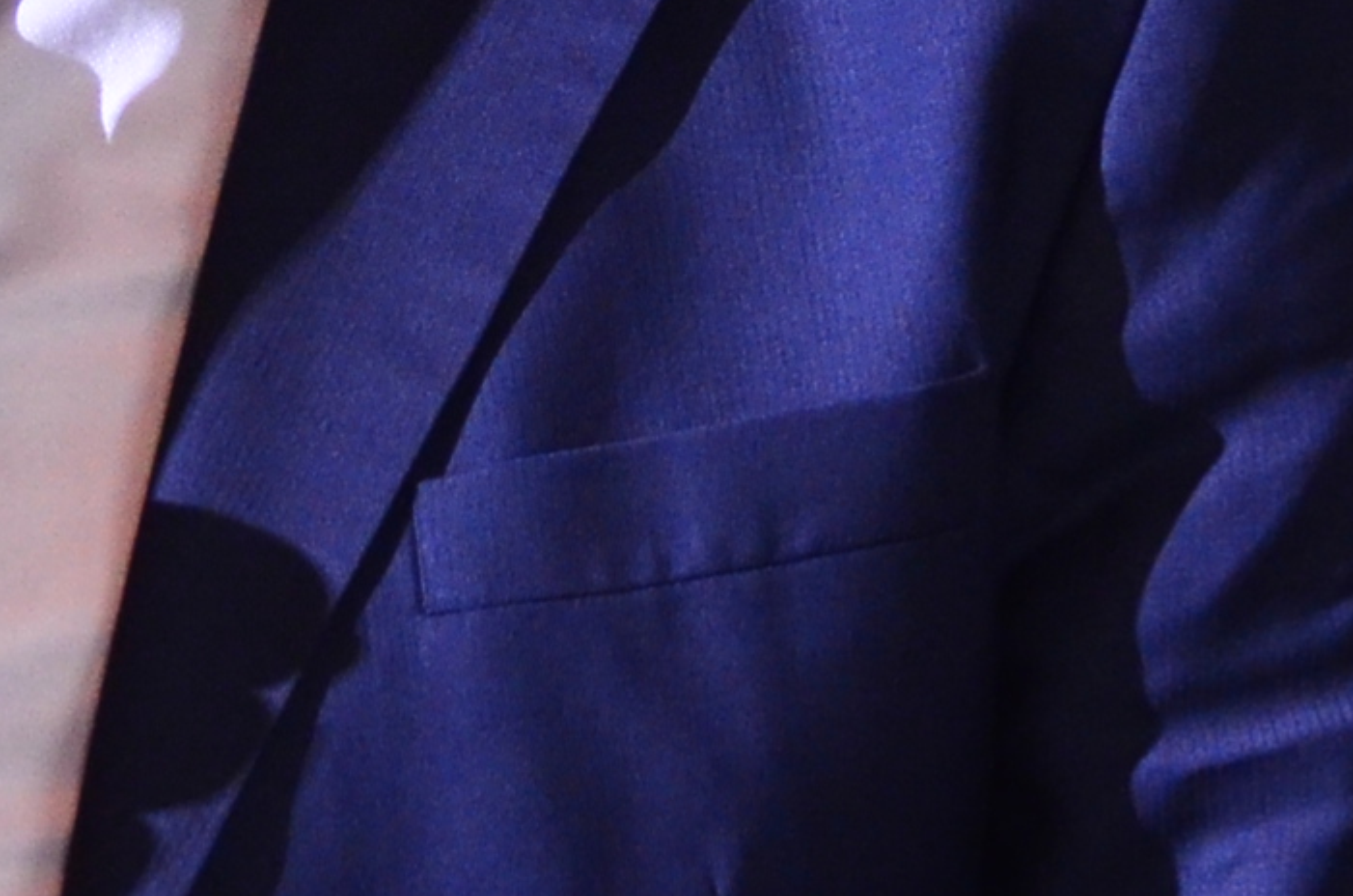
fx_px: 23136
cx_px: 517
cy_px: -251
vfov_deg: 2.2
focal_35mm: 617
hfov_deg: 3.3
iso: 1600
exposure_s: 1/60
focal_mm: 78
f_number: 5.6
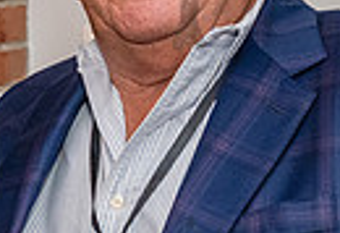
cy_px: 79
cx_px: -174
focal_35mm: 175
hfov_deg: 11.2
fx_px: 1666
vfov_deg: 8.0
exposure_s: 1/400
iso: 6400
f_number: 5
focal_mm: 35
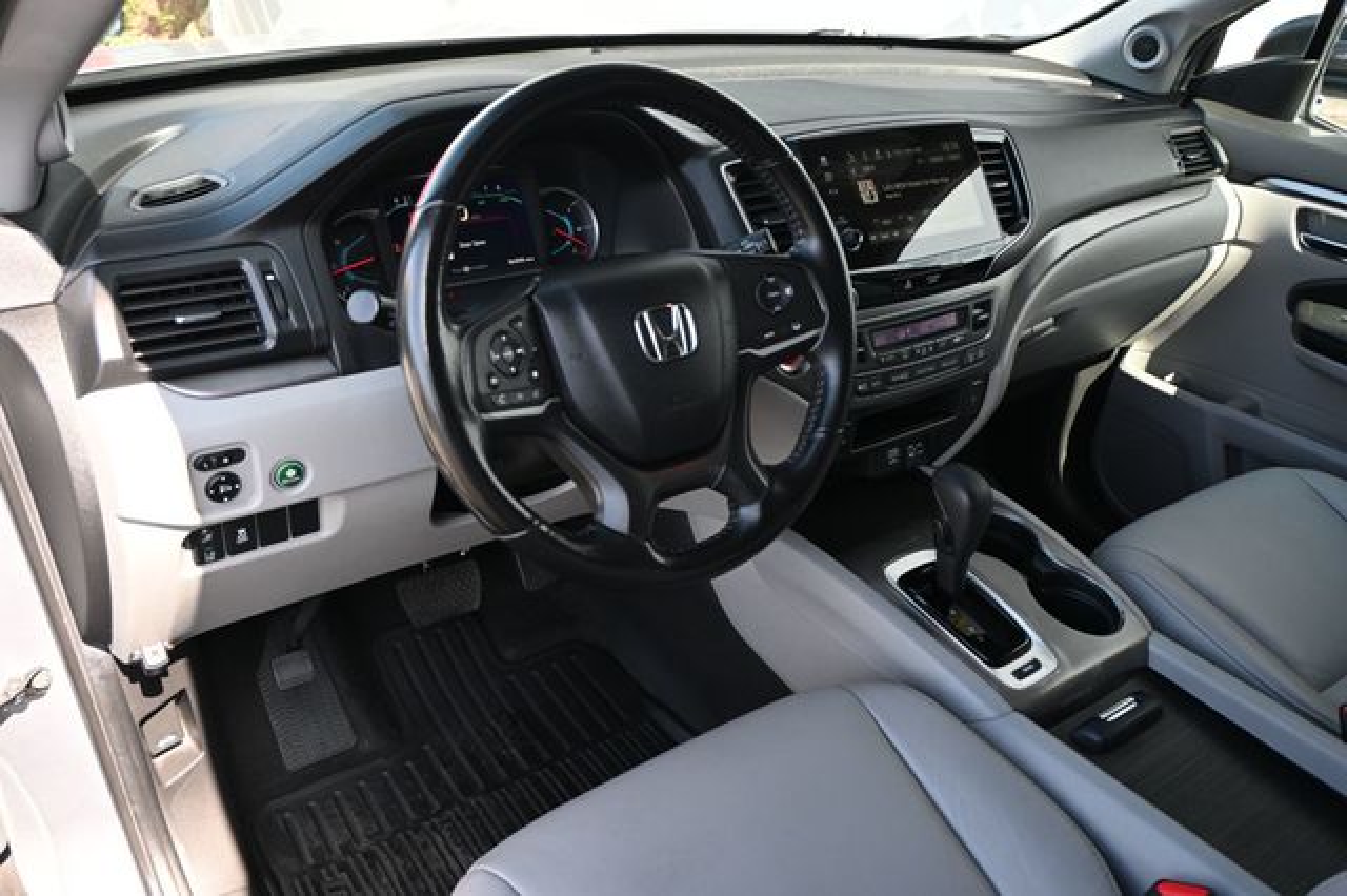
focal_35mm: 29
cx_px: 674
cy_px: 448
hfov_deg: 63.2
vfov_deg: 44.6
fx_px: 1094
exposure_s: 1/200
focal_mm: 19.5
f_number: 3.8
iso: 400
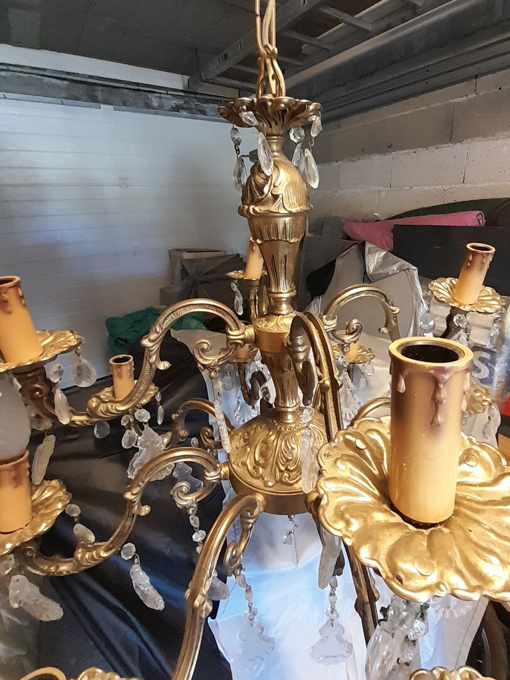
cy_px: 315
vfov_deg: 94.3
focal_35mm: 16
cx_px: 304
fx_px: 314
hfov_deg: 77.3
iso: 250
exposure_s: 1/25
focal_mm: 1.13
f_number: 2.2
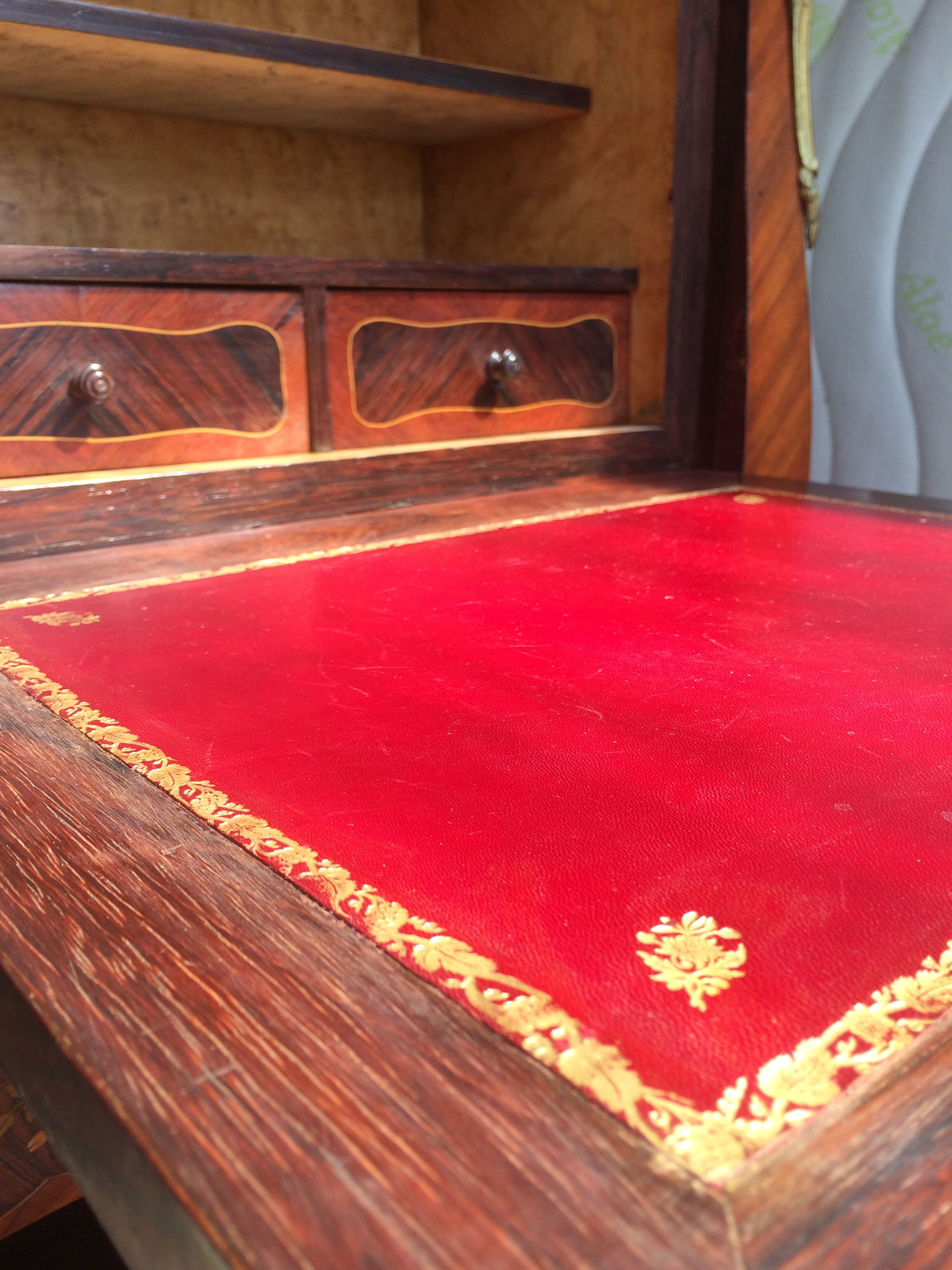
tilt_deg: -20.1
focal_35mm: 29
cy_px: 635
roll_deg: -1.6
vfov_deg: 61.7
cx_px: 476
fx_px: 1063
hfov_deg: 48.2
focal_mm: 4.15
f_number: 2.2
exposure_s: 1/291
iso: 32
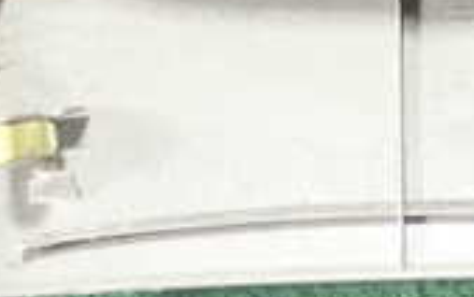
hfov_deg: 18.2
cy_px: -196
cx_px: 415
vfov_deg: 11.0
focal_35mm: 113
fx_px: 1461
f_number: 2.3
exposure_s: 1/125
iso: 800
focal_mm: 5.5
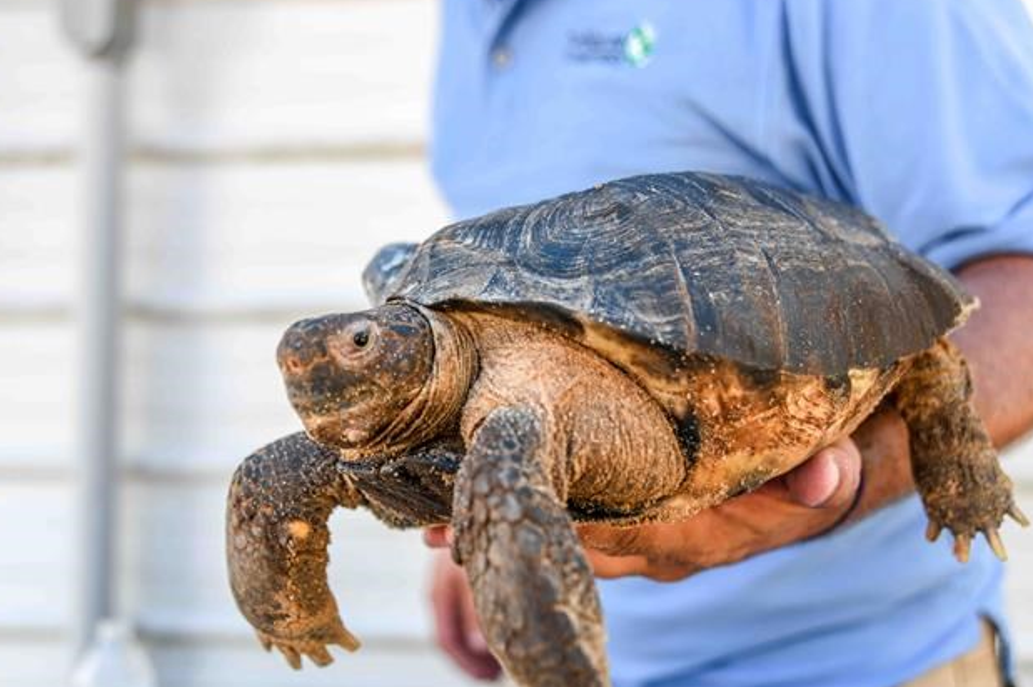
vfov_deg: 31.9
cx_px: 496
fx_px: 1204
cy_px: 336
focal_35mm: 42
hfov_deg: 46.4
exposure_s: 1/250
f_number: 4
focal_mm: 40
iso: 400
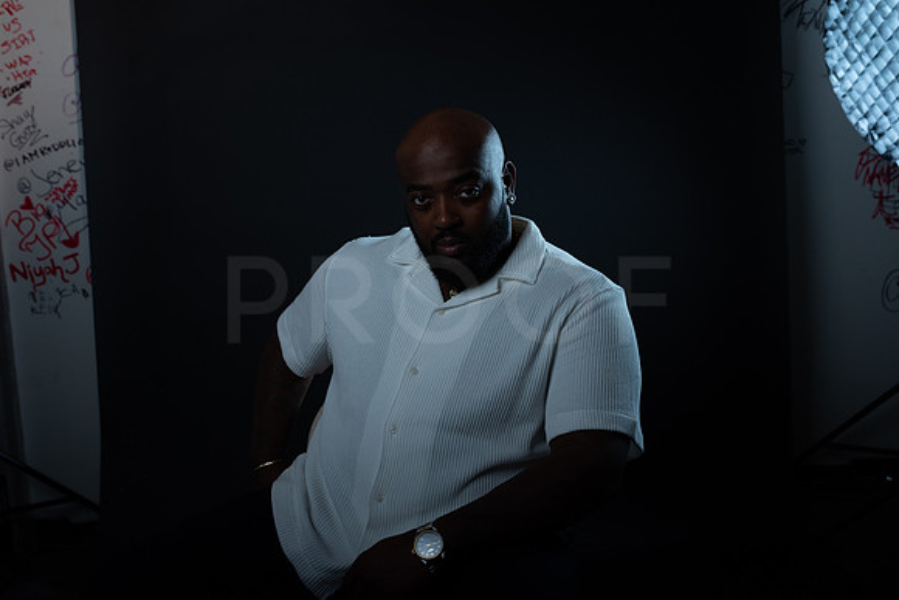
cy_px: 300
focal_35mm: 35
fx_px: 874
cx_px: 450
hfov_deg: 54.4
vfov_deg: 37.9
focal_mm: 35
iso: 500
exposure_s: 1/250
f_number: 5.6
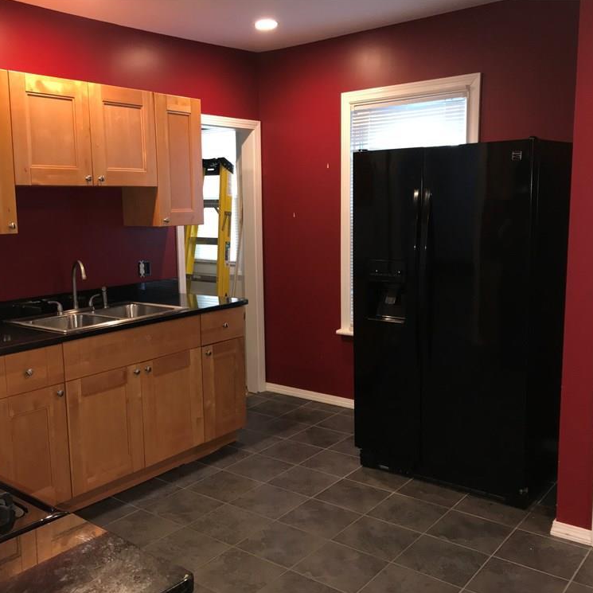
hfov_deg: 48.1
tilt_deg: -8.4
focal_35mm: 34
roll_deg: +1.2
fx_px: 659
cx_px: 236
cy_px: 302
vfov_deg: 48.4
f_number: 1.8
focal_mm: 3.99
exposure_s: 1/20
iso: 80
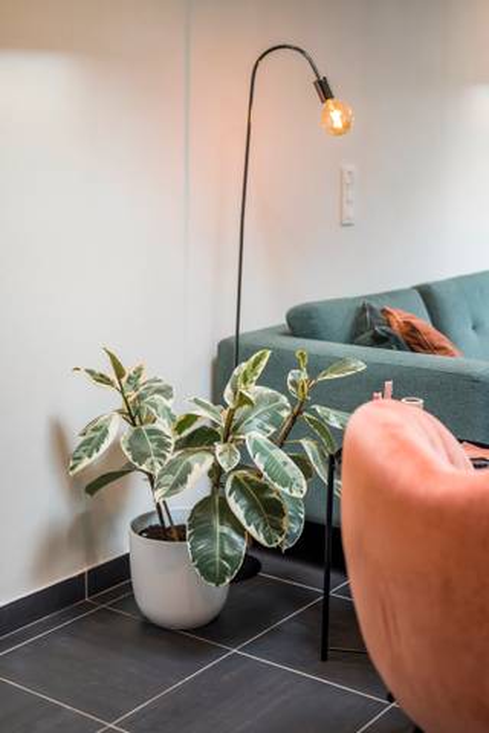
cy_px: 366
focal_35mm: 50
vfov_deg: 39.6
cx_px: 244
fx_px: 1019
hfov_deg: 27.0
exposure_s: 1/800
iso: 500
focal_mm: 50
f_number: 1.8
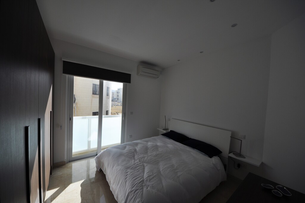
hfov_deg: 112.7
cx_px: 152
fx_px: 102
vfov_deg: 89.8
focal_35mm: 12
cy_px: 102
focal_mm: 8
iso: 200
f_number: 8
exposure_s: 1/250
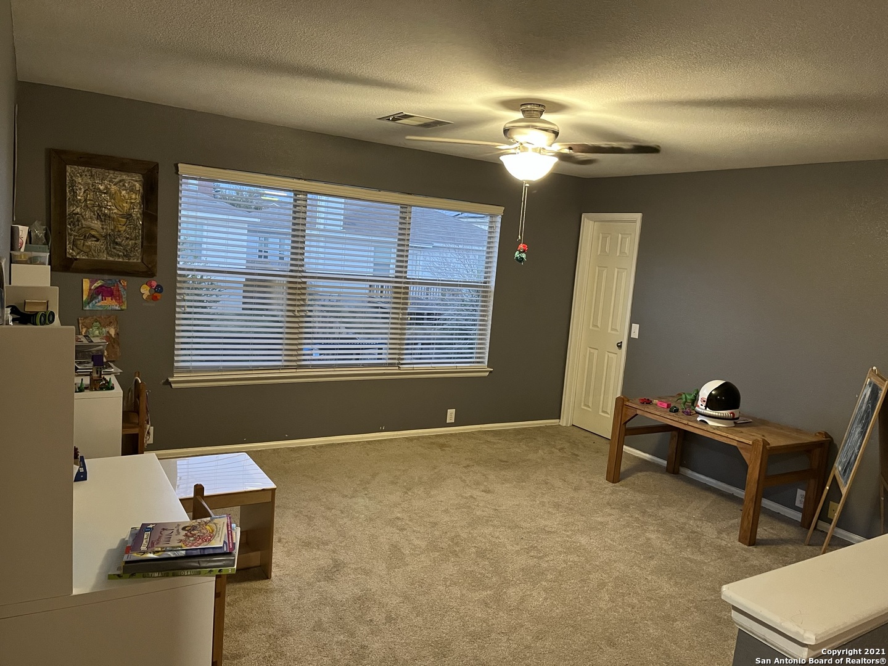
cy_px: 333
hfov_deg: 67.3
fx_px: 667
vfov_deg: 53.1
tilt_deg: -7.5
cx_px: 444
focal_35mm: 26
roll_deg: -4.8
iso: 500
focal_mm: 5.1
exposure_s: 1/40
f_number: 1.6
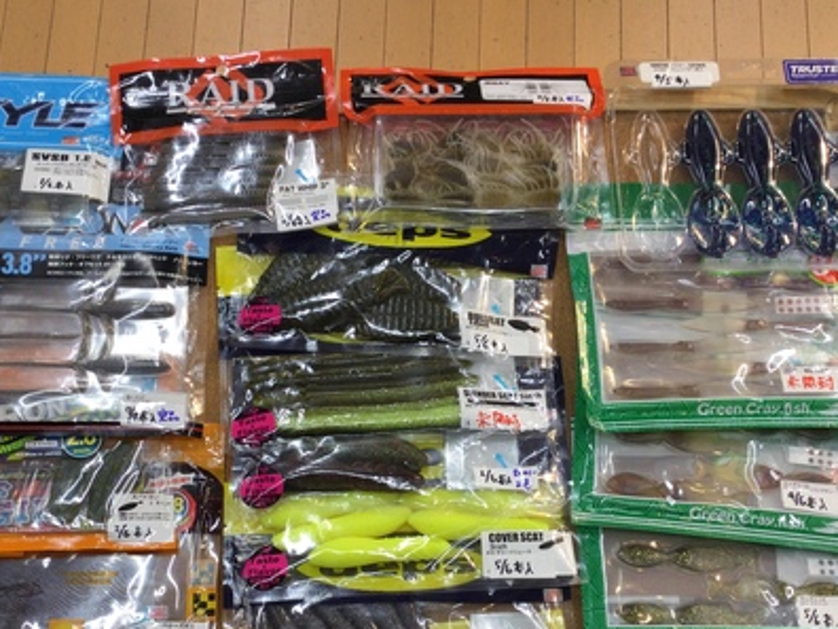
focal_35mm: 47
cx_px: 360
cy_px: 468
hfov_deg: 40.3
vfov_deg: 30.4
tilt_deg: -75.3
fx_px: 1138
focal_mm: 3.3
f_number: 2.4
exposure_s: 1/60
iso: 32
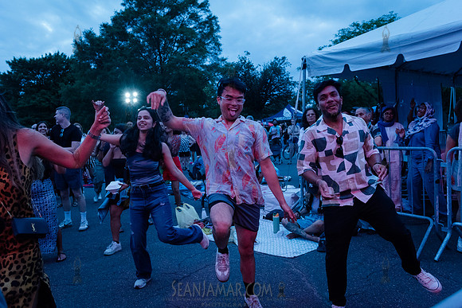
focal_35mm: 31
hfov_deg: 60.3
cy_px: 154
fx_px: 398
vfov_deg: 42.3
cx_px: 231
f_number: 4
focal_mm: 31
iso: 5000
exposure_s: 1/400
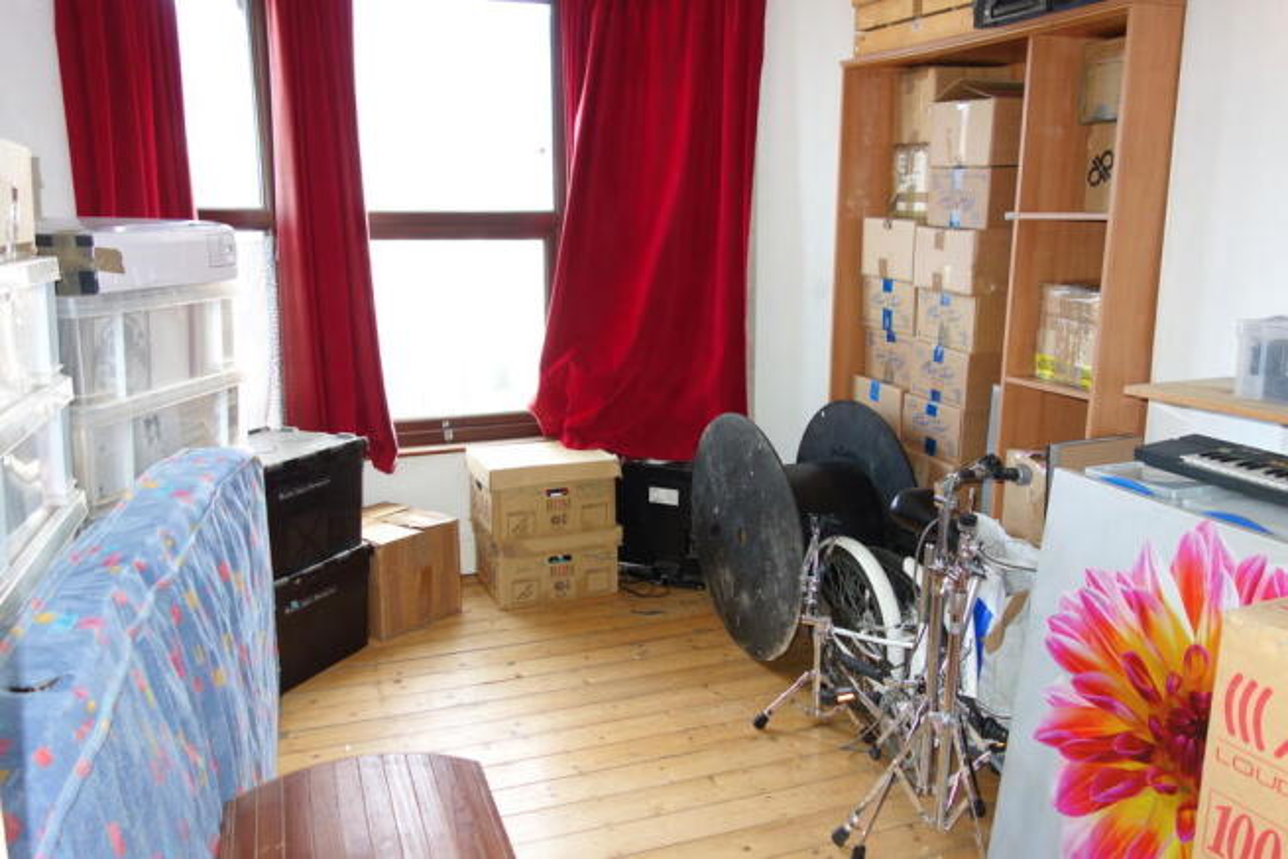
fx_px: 1002
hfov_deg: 65.5
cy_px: 430
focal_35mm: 28
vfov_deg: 46.4
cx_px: 644
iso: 200
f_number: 1.8
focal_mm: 10.4
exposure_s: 1/30
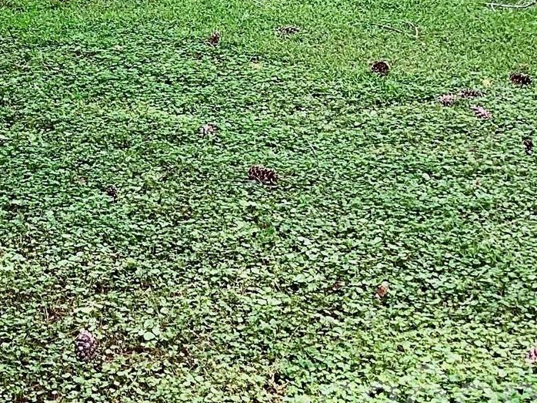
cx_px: -5
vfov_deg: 15.4
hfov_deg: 20.8
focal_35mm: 91
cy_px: -132
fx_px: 1411
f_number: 2.4
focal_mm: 3.3
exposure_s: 1/129
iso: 25
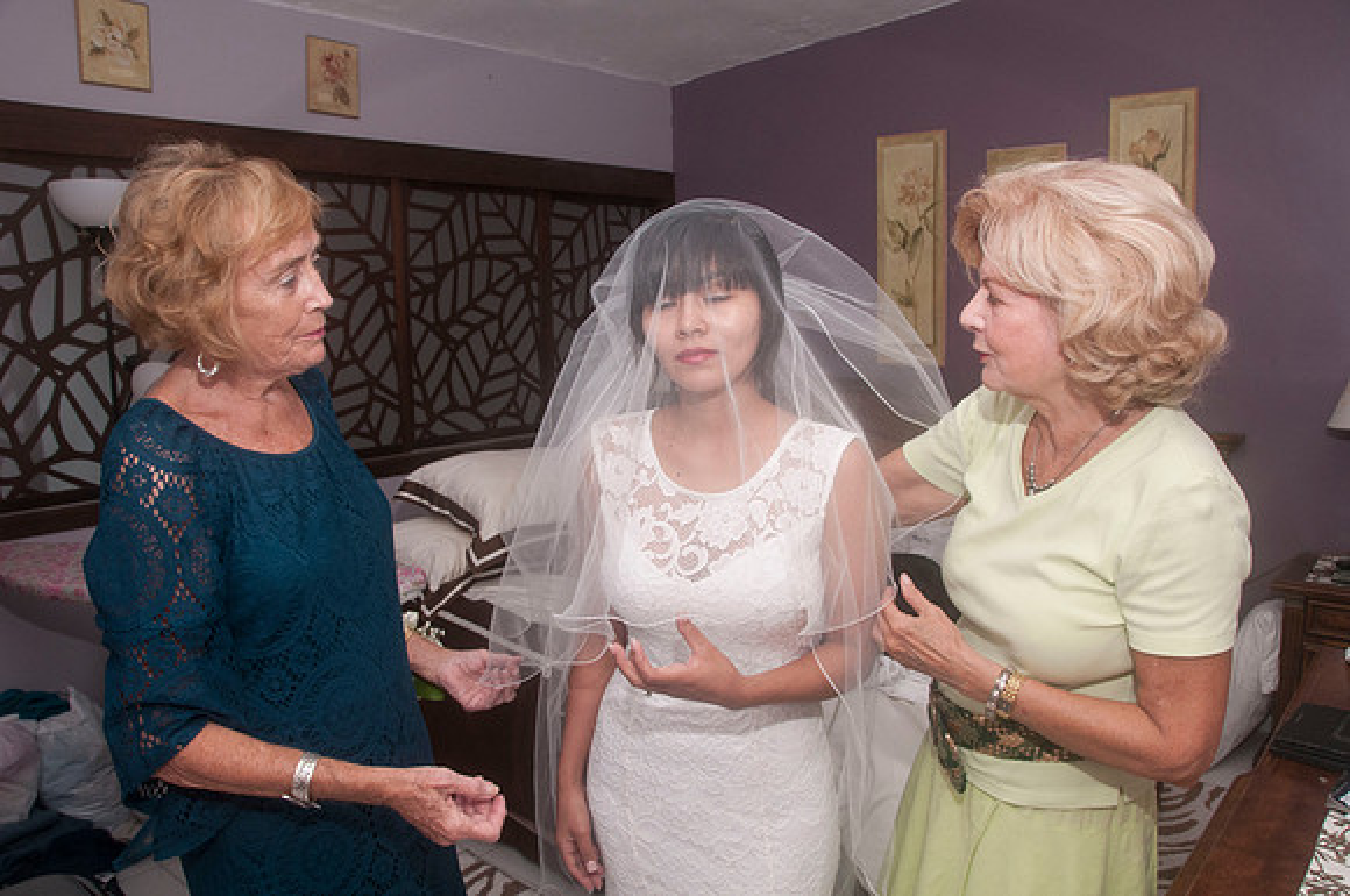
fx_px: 1011
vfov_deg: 47.8
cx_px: 675
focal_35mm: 27
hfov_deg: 67.5
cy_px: 448
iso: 400
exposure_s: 1/250
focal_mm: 18
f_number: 11
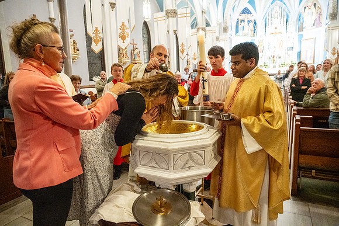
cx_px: 170
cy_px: 113
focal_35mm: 24
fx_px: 226
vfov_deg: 53.2
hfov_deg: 73.7
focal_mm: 24
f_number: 4.5
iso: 5000
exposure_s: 1/60
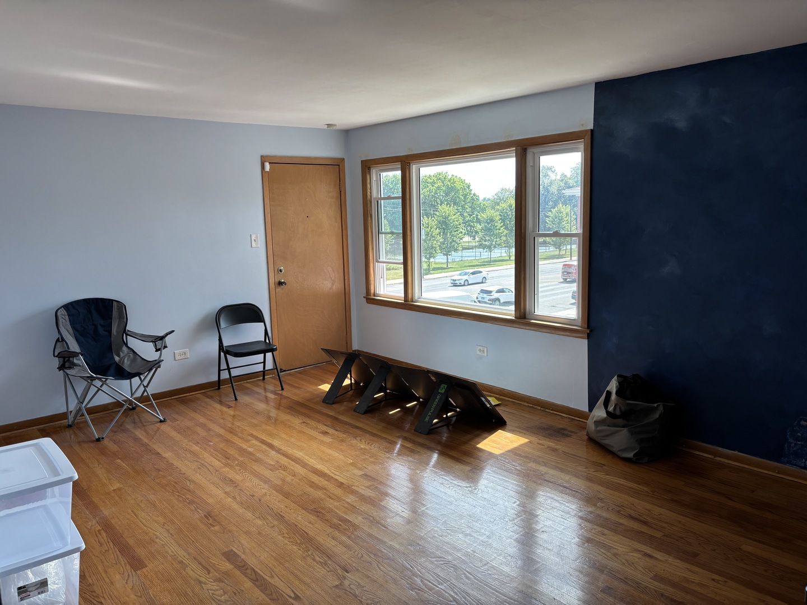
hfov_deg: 67.3
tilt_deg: -8.7
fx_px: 606
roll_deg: +1.4
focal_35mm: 26
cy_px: 302
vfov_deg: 53.1
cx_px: 404
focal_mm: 5.96
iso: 32
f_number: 1.6
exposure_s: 1/121
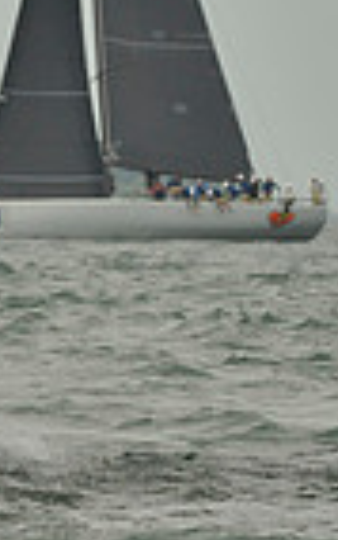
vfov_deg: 2.5
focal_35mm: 833
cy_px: 127
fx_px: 12252
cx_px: -718
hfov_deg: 1.6
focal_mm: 200
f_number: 9
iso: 280
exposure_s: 1/1000
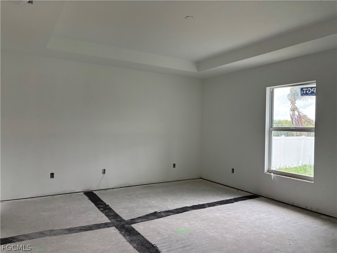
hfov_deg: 67.3
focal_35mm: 26
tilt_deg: +0.1
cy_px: 126
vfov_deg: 53.1
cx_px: 168
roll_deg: -0.7
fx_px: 253
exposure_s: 1/121
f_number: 1.6
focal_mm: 5.96
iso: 100
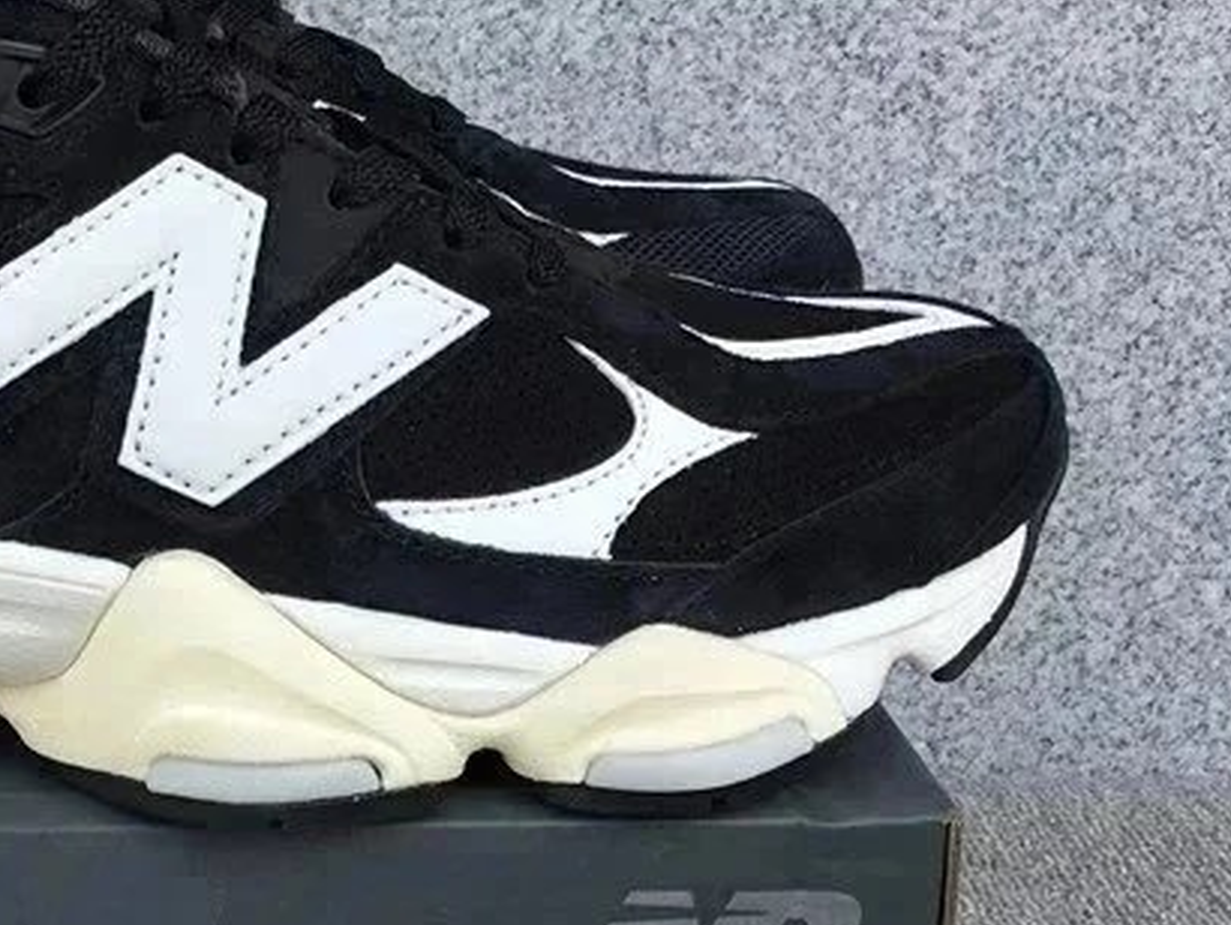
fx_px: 2420
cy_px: 641
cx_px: 117
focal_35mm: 68
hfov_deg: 27.5
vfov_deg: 21.5
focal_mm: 3.3
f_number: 2.4
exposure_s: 1/242
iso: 25
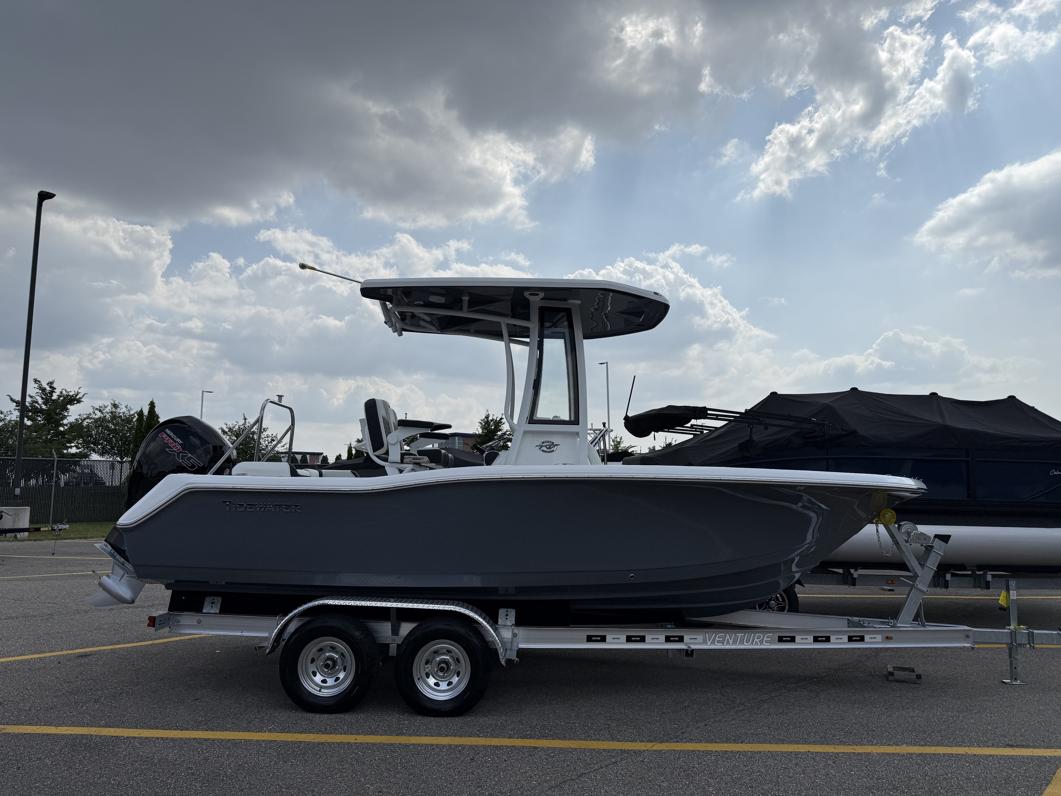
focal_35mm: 24
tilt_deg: +8.0
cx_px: 530
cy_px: 398
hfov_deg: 71.6
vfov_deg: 56.8
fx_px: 736
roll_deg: +0.2
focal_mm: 6.76
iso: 80
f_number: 1.78
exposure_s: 1/14286
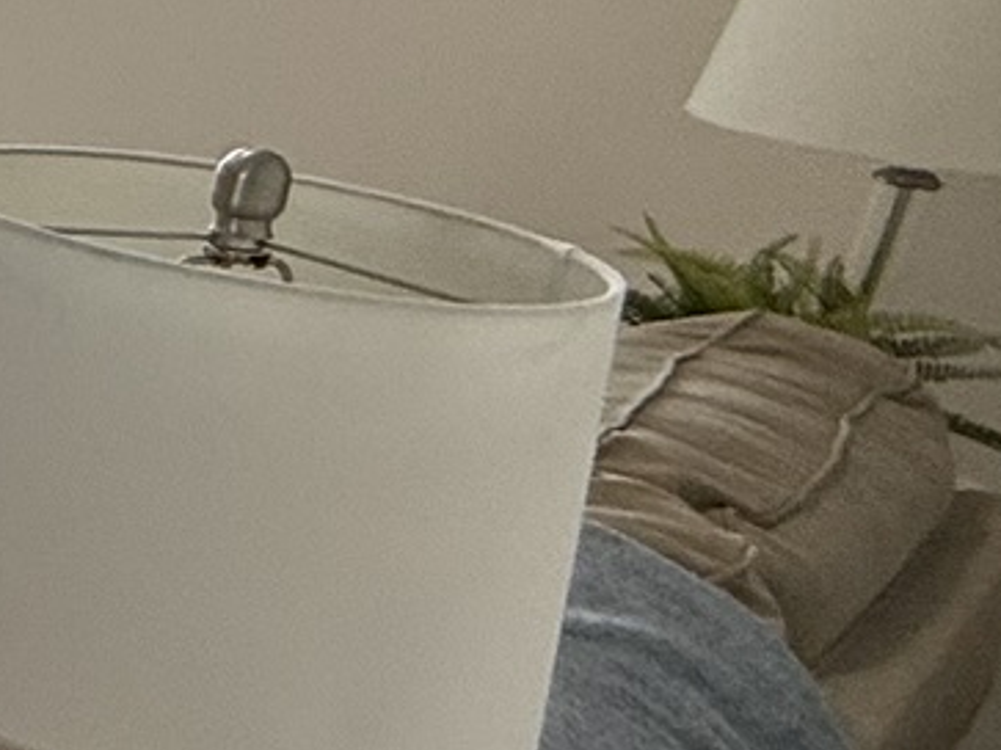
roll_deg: -1.5
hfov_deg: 13.4
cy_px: 176
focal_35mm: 79
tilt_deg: -18.2
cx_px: -1649
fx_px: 2284
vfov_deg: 18.5
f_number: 2.2
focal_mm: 2.22
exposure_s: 1/120
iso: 64
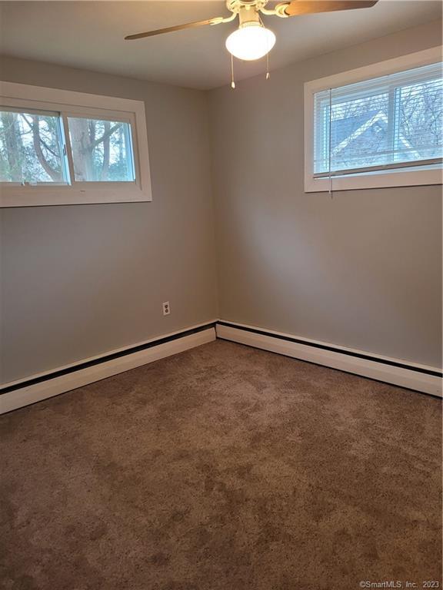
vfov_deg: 67.3
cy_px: 295
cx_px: 222
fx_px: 444
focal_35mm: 26
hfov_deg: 53.1
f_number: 1.8
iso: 250
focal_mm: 5.4
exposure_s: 1/40
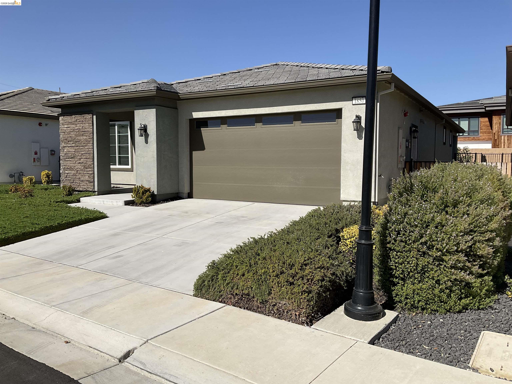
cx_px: 256
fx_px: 429
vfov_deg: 48.2
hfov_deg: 61.7
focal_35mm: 29
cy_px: 192
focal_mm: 3
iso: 16
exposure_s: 1/3322
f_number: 1.8
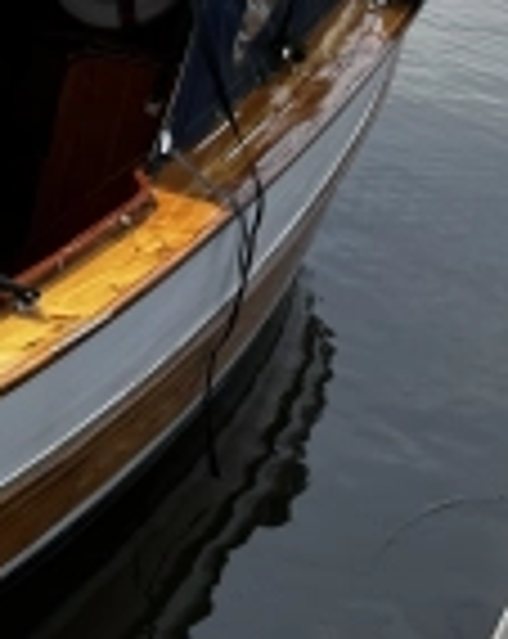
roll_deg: -4.1
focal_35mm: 91
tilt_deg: -25.6
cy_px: 331
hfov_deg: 14.3
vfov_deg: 21.1
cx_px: -477
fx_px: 1716
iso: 80
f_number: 1.78
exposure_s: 1/2809
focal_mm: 6.86
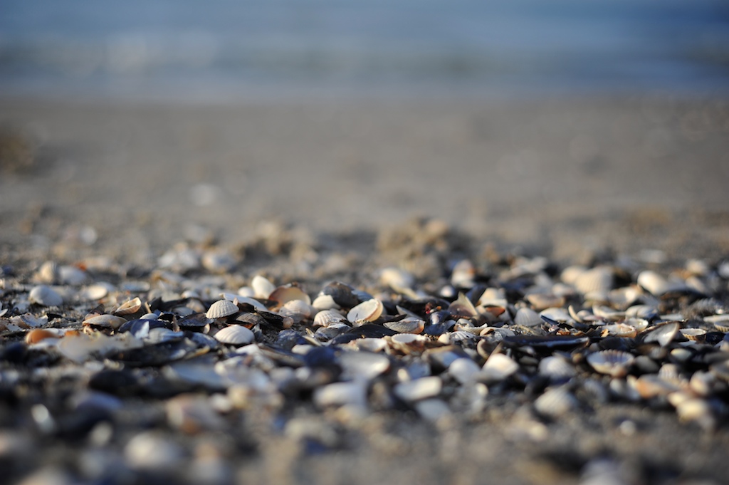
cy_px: 242
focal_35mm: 50
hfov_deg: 39.6
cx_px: 364
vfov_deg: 26.9
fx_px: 1012
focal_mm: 50
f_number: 2.5
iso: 200
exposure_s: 1/2000
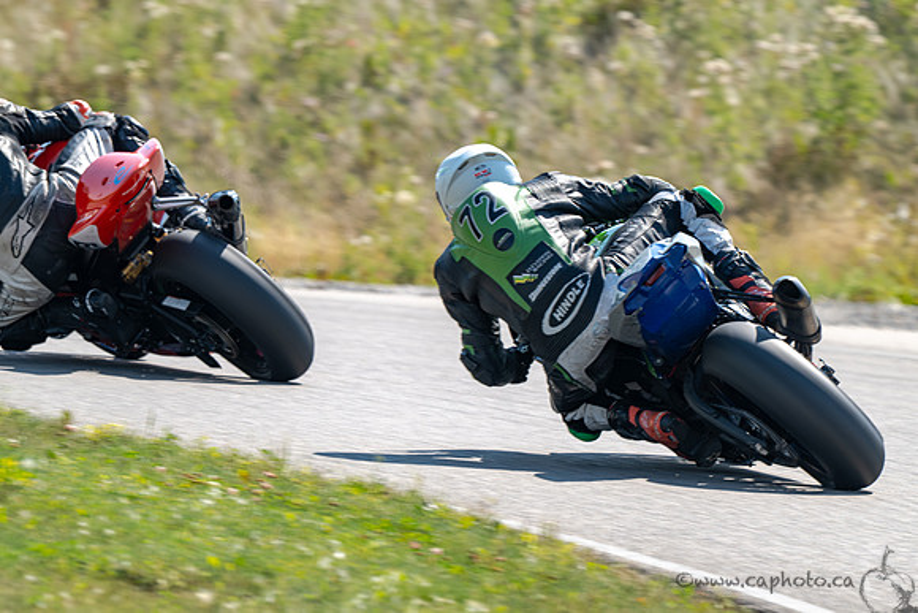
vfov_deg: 2.3
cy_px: 306
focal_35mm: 600
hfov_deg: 3.4
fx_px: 15303
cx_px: 459
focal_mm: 600
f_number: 11
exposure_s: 1/200
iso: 200
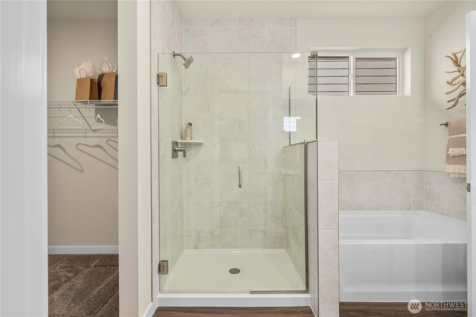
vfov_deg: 77.3
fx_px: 198
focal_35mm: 15
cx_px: 238
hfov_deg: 100.4
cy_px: 158
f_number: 8
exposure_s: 1/30
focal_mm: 15
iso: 1000
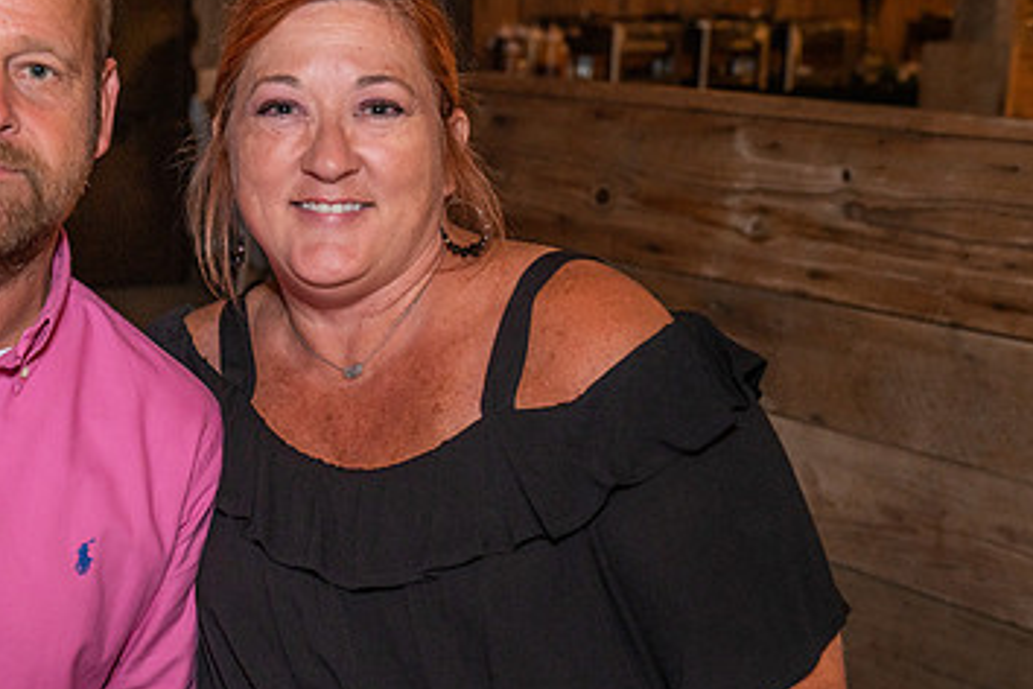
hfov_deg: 27.7
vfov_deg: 18.9
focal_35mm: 72
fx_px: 2066
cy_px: 401
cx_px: 251
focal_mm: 44
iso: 1600
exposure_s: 1/60
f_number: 4.5
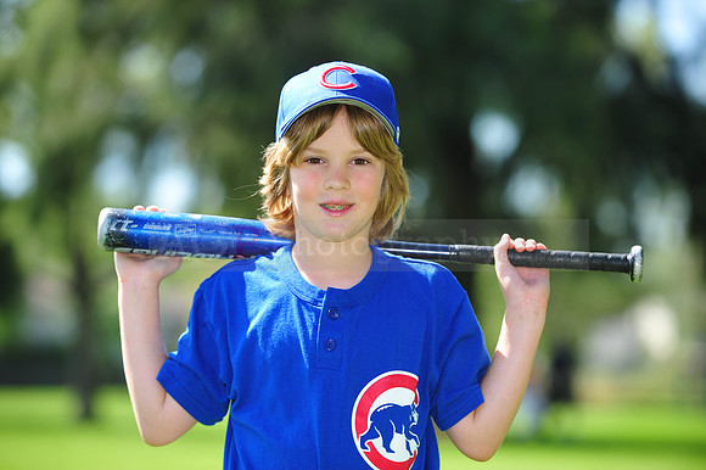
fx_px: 3234
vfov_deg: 8.3
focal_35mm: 165
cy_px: 235
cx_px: 353
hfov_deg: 12.5
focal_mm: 165
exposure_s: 1/500
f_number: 4.5
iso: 200
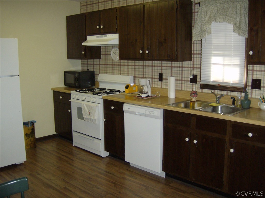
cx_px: 132
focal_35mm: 36
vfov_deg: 39.5
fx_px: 275
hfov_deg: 51.5
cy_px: 99
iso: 200
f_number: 2.8
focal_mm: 6
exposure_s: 1/60
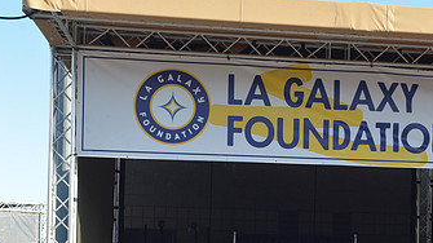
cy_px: 248
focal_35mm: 69
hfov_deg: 30.3
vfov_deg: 17.0
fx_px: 792
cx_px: 300
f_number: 9
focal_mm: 38
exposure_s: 1/250
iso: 400
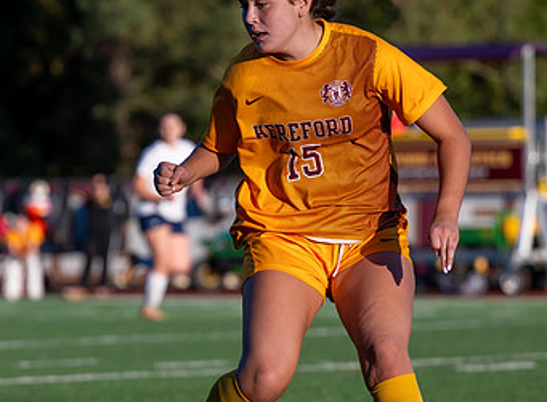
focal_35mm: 354
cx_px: 148
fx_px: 5557
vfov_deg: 4.1
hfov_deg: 5.6
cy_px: 263
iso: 110
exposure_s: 1/2000
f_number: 2.8
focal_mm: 105
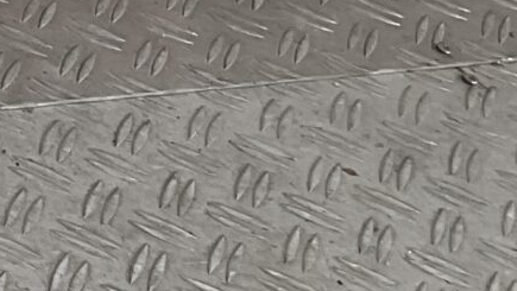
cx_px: -396
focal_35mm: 186
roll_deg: -13.9
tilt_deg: -31.2
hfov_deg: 10.9
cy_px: -215
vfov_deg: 6.4
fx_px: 2551
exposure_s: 1/138
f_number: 1.8
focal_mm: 3
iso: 16
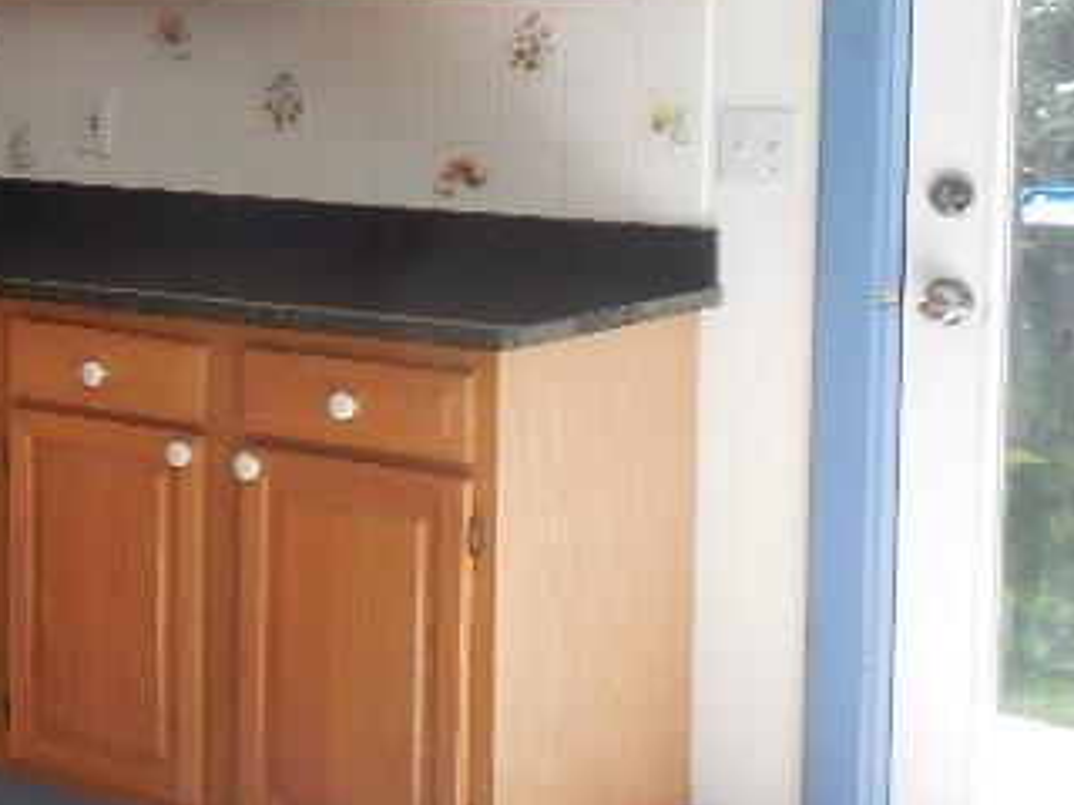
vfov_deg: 18.2
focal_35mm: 80
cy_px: 141
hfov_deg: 21.0
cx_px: -507
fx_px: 2482
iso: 125
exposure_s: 1/80
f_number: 3.7
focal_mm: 4.5
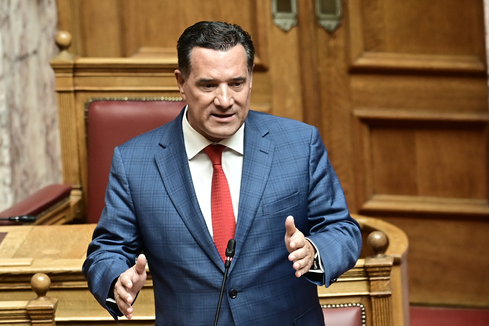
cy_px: 163
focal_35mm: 300
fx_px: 4075
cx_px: 244
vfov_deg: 4.6
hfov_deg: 6.9
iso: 1600
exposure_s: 1/400
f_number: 4
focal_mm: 200
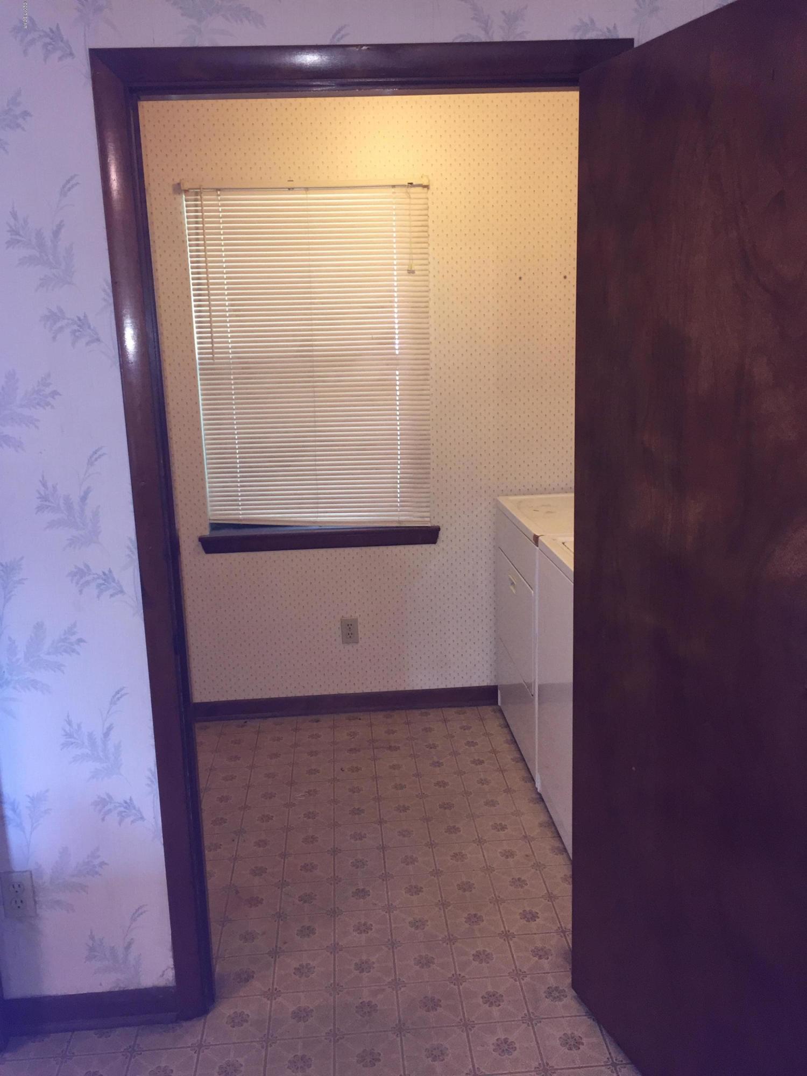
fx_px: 901
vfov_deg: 61.7
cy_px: 538
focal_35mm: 29
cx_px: 404
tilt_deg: -11.9
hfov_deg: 48.2
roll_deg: +1.6
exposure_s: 1/30
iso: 125
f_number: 2.2
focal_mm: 4.15
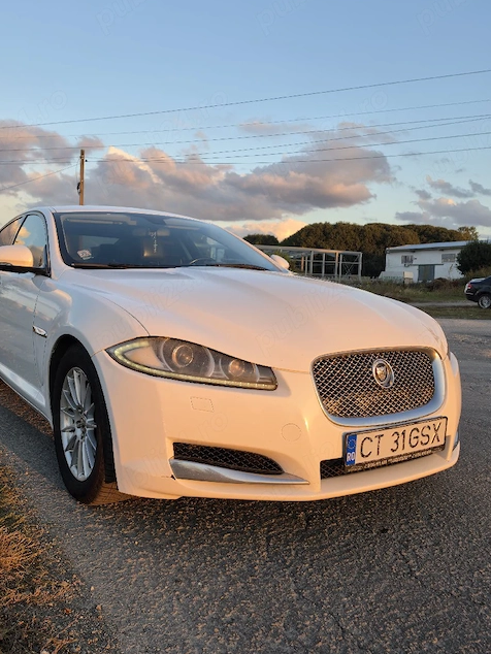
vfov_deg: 61.6
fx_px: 548
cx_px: 202
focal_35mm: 29
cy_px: 325
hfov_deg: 48.0
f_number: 1.4
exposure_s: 1/167
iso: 12
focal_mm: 6.5
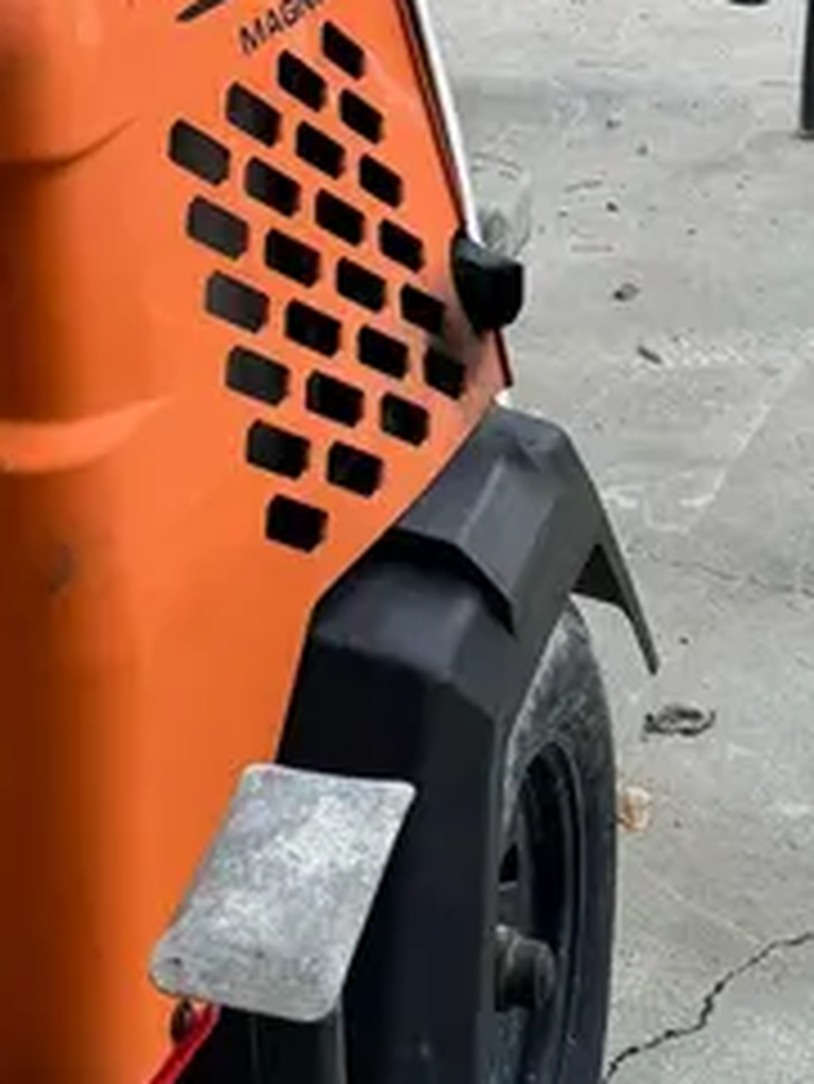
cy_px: -74
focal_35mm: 73
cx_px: 99
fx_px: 2287
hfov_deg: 19.8
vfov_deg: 25.0
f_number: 1.78
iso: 80
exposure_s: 1/792
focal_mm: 6.76
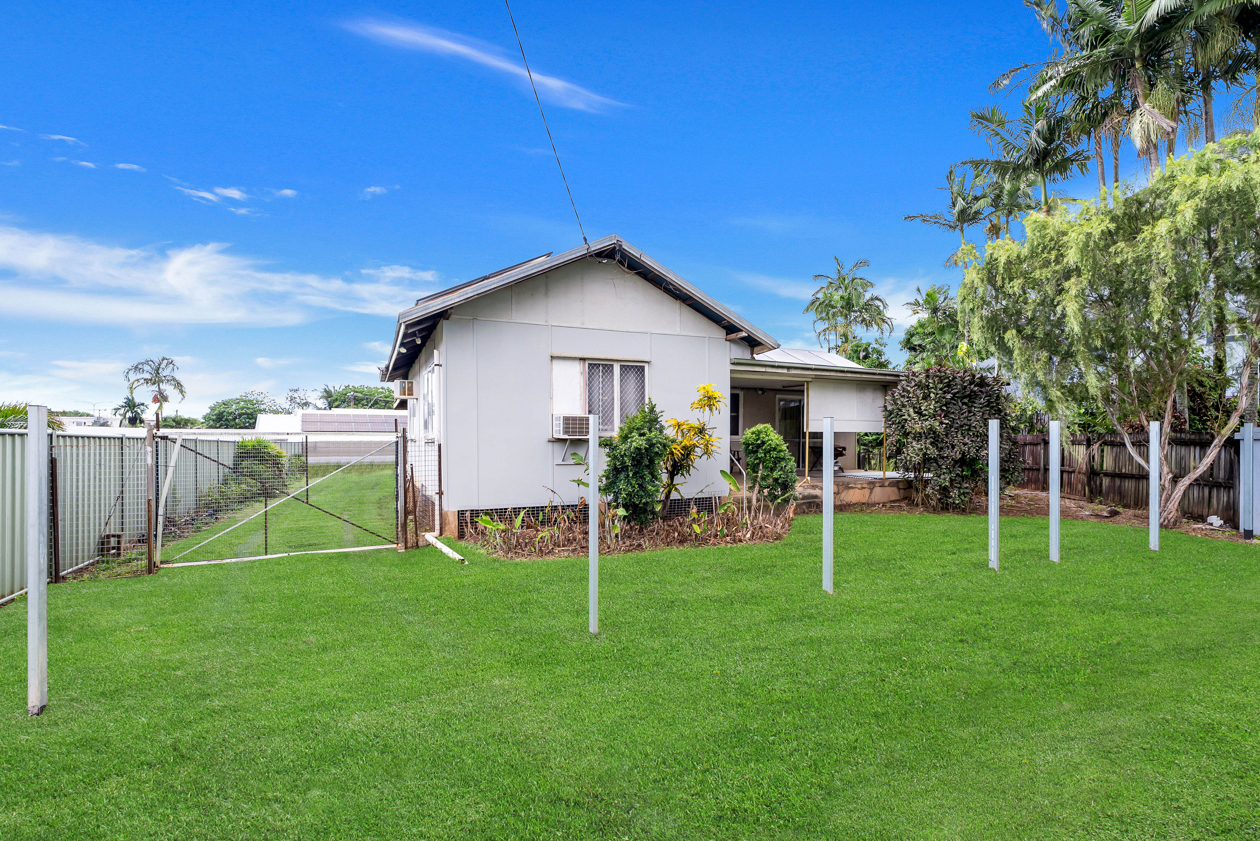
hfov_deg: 96.7
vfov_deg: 73.8
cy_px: 420
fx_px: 560
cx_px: 630
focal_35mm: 16
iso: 640
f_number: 8
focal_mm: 16
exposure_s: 1/160
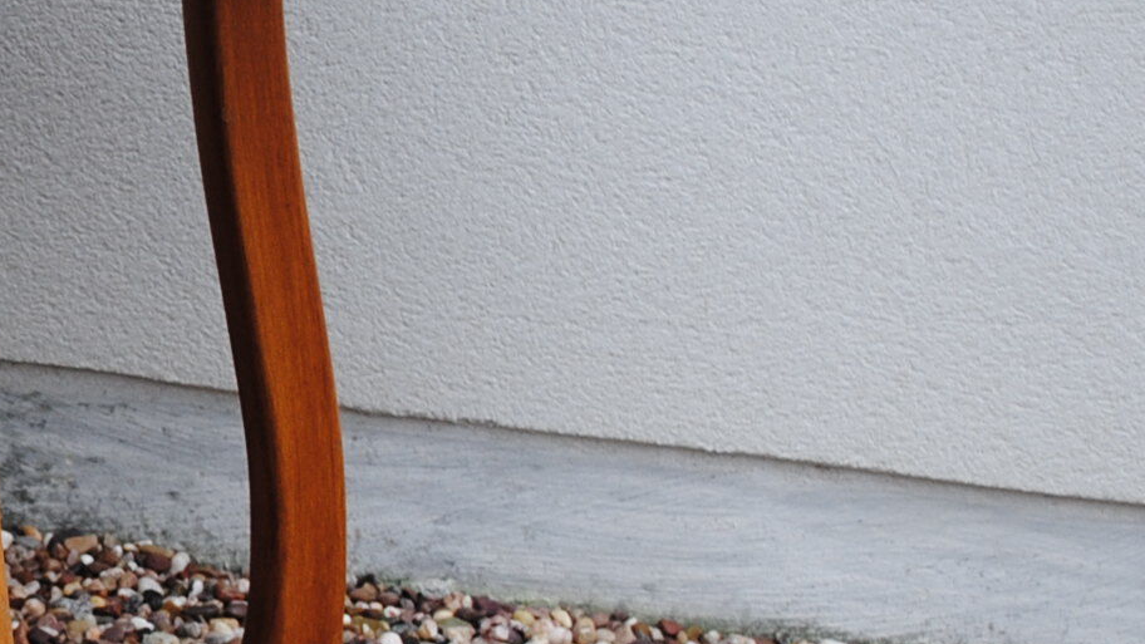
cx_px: -352
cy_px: 382
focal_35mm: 130
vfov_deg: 9.3
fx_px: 3947
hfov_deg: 15.7
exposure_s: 1/80
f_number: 4.5
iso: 200
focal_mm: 26
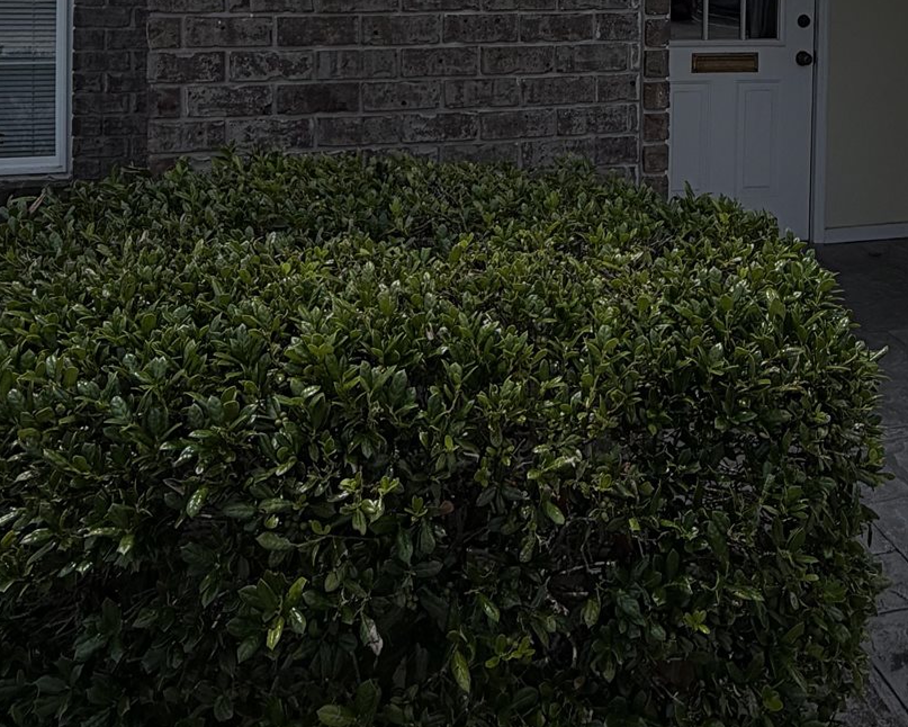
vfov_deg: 34.3
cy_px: -24
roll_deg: -1.1
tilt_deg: -1.1
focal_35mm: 39
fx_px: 1048
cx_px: 572
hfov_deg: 46.4
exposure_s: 1/1534
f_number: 2.2
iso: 20
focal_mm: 2.22
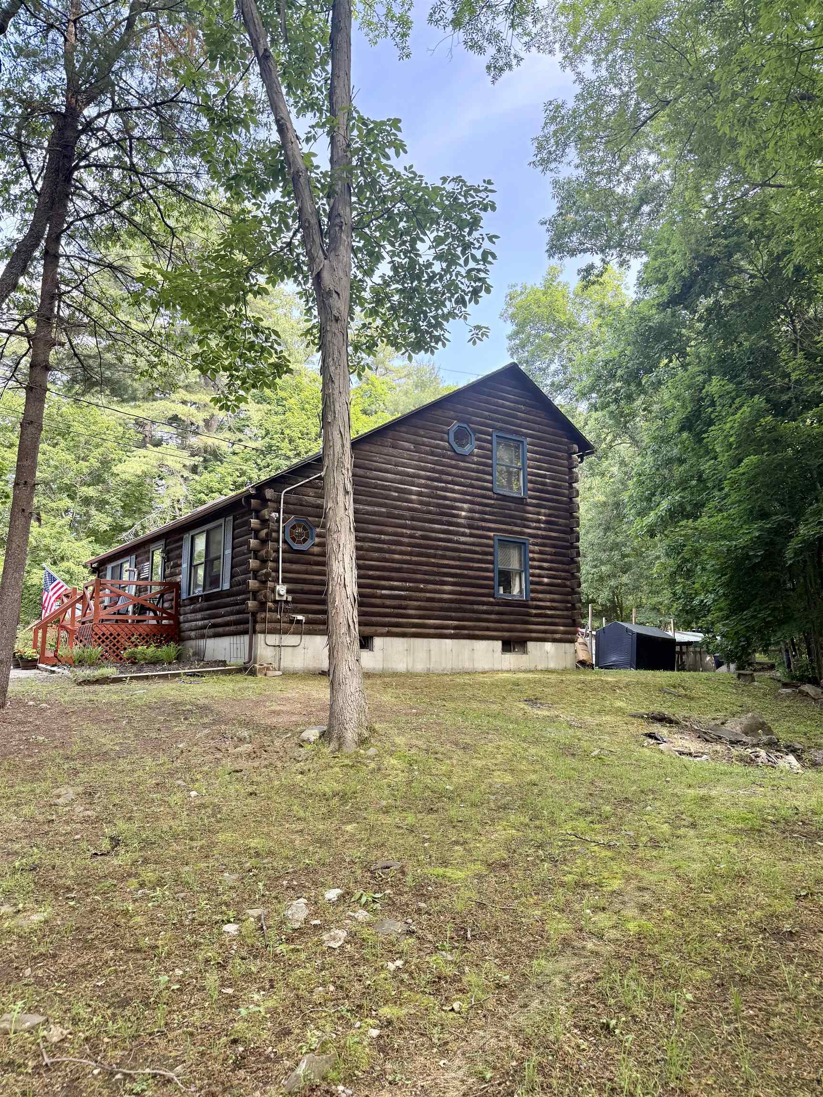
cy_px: 548
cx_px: 412
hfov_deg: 56.8
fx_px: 761
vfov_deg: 71.6
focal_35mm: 24
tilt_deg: +8.9
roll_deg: -0.1
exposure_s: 1/278
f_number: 1.78
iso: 100
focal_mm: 6.76
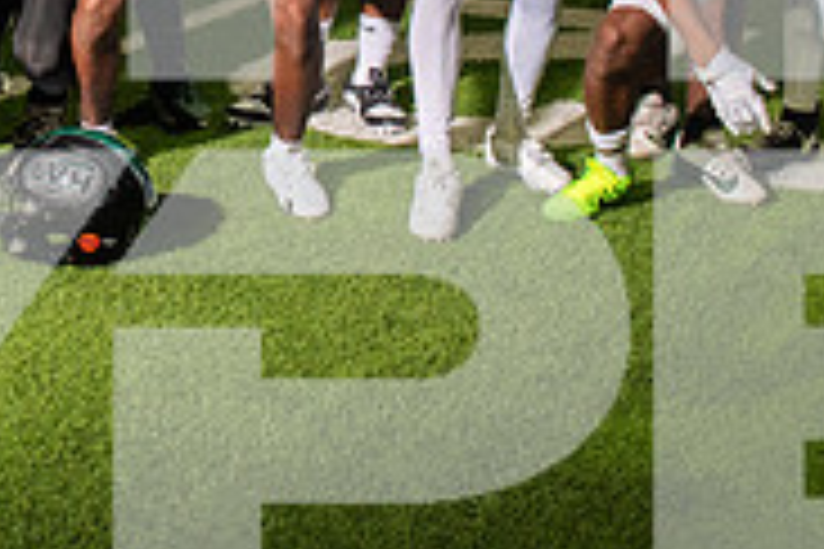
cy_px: -155
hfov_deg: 25.6
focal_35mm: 76
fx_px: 1739
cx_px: 41
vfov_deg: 17.0
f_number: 7.1
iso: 1000
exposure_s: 1/400
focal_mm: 24
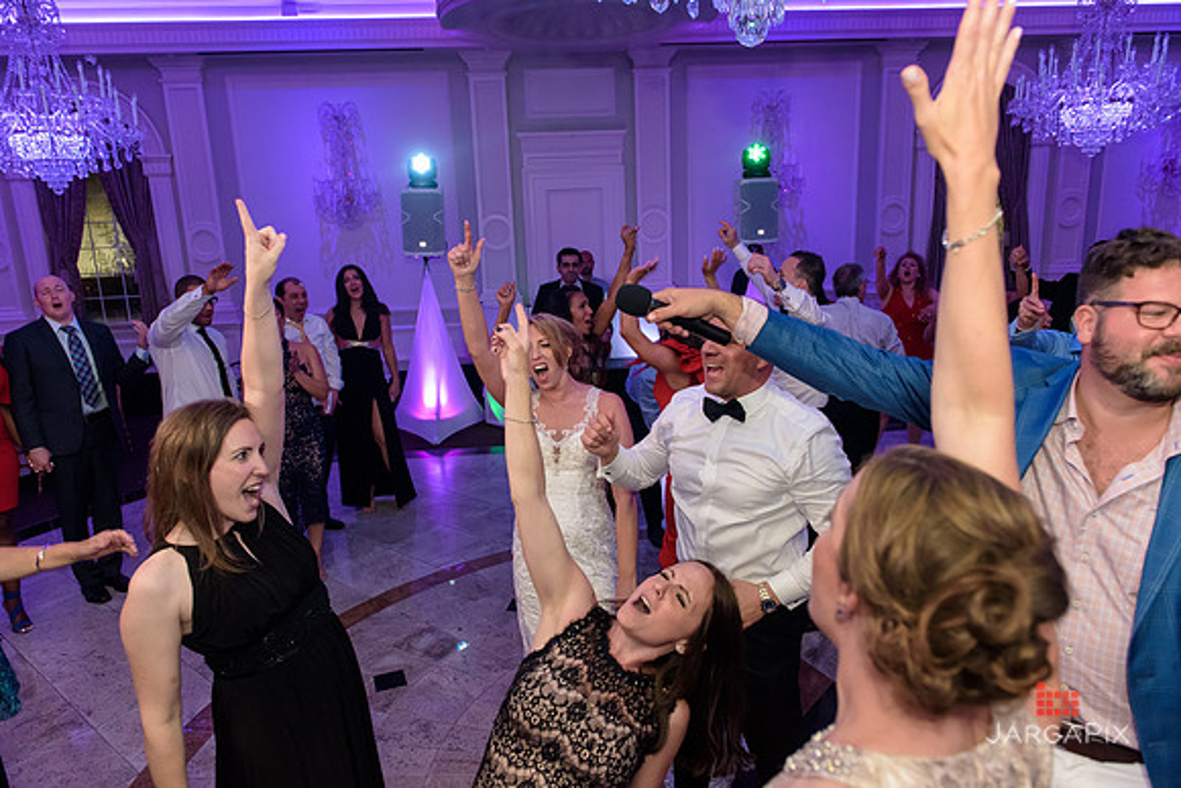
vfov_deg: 53.2
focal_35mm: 24
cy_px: 394
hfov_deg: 73.7
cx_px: 590
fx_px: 787
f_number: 3.2
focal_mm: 24
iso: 3200
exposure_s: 1/125
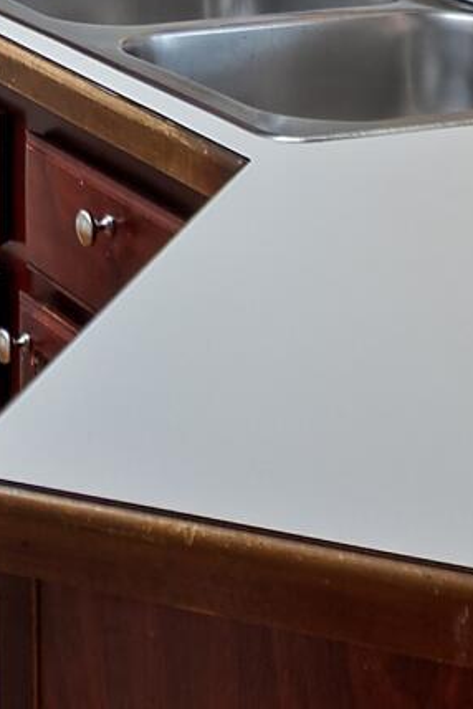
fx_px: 2069
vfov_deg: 16.8
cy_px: -481
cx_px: -184
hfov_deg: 12.5
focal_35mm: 105
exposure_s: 1/4
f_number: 4.5
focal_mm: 10
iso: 100
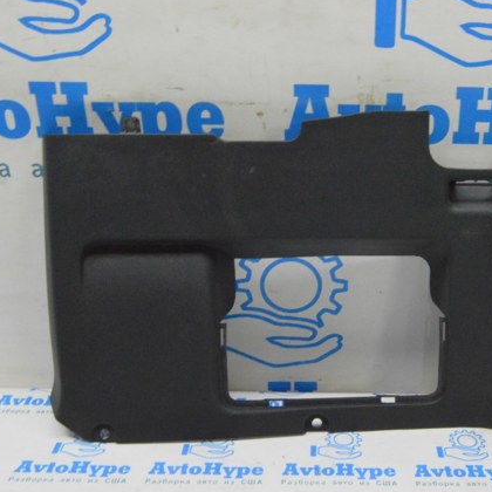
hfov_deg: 37.3
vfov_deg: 37.8
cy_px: 245
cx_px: 337
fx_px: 718
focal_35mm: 45
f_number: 20
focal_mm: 23
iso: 6400
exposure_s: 1/15
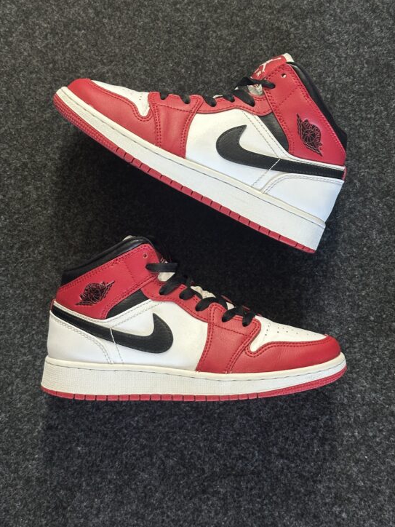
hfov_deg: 27.5
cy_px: 241
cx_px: 204
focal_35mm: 53
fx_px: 806
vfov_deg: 36.1
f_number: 1.78
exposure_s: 1/33
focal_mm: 6.86
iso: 250
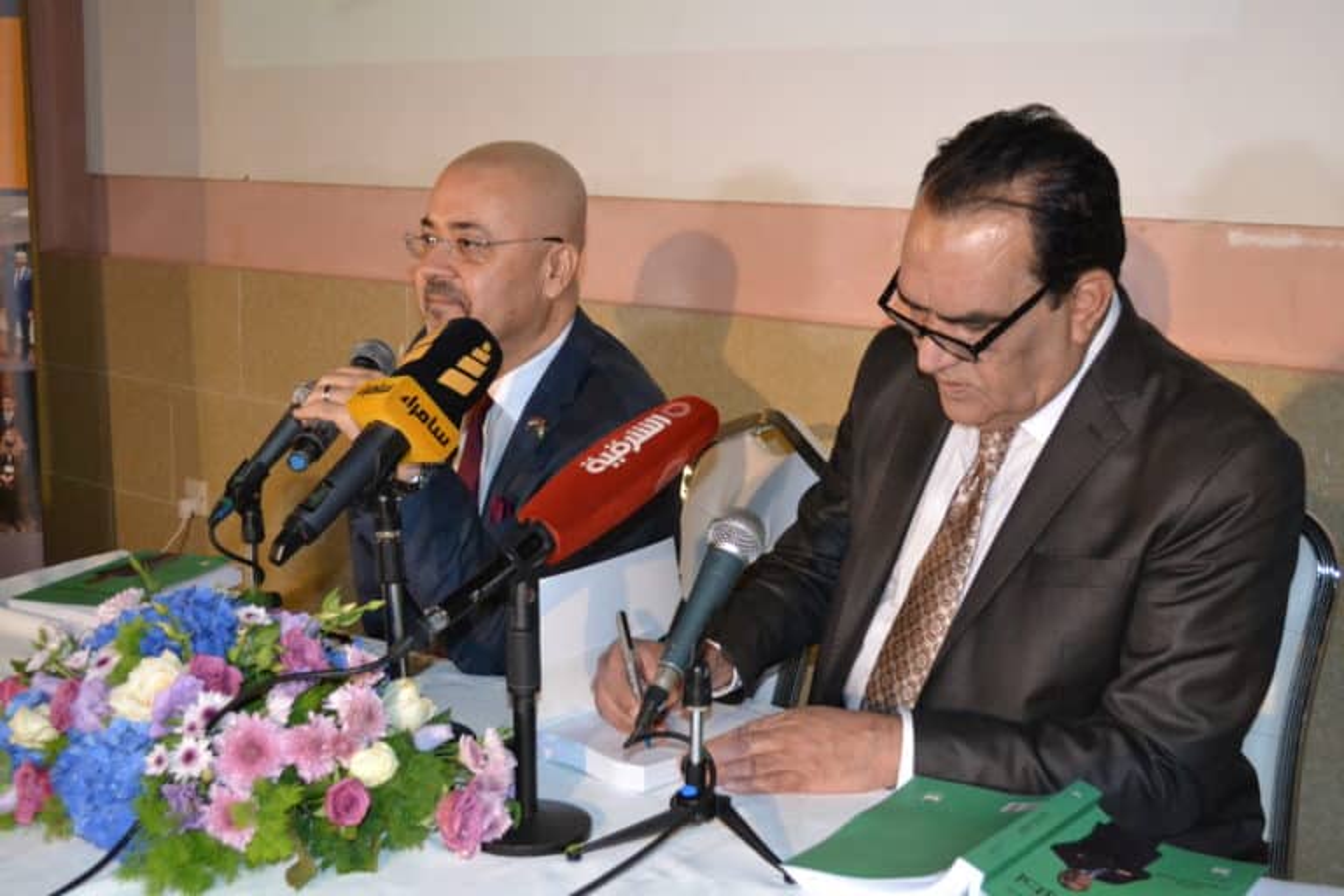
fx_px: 1680
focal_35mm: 45
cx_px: 672
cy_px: 448
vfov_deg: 29.9
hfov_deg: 43.6
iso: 2200
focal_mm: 30
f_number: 4.5
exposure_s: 1/60
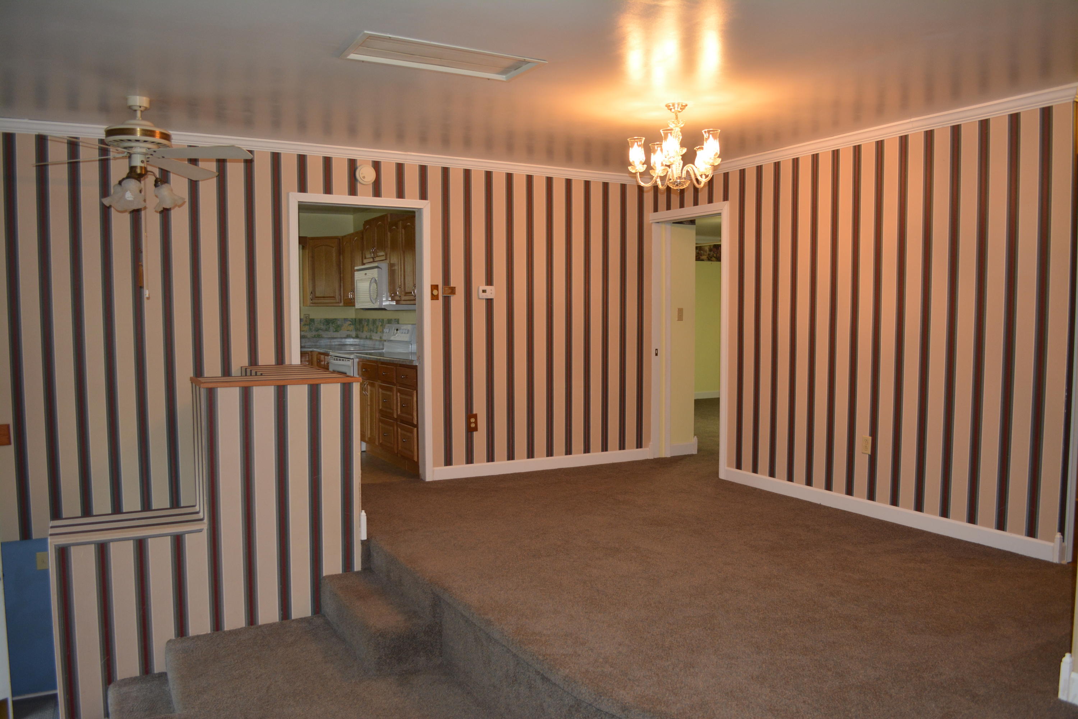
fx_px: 808
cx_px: 539
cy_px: 360
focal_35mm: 27
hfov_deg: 67.4
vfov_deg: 47.9
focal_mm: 18
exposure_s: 1/60
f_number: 3.5
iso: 500
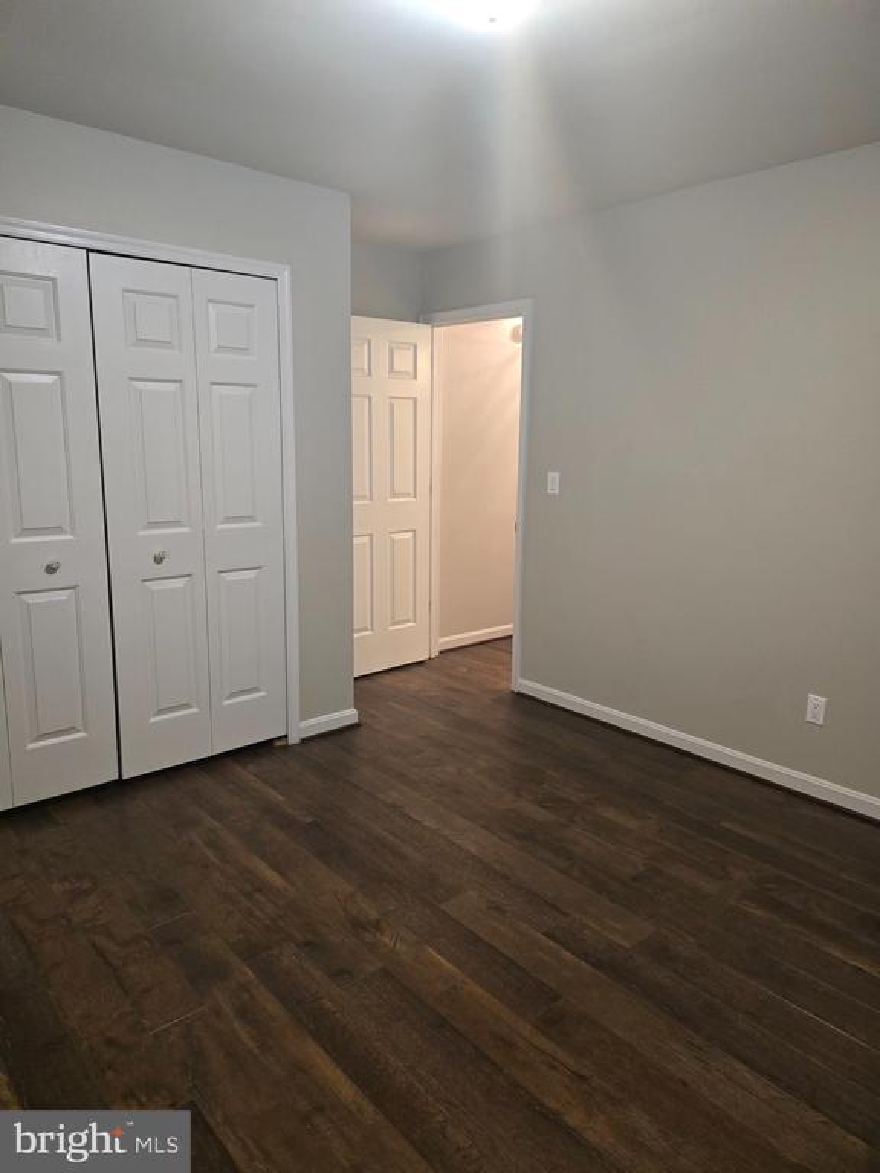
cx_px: 440
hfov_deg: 58.9
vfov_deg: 73.9
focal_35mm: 23
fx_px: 780
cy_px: 586
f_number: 1.7
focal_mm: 6.3
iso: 800
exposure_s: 1/120
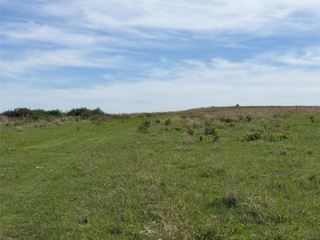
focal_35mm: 48
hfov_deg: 39.7
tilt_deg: +0.9
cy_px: 120
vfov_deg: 30.3
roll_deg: +0.2
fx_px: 444
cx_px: 160
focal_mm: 6.76
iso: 64
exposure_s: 1/8772
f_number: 1.78
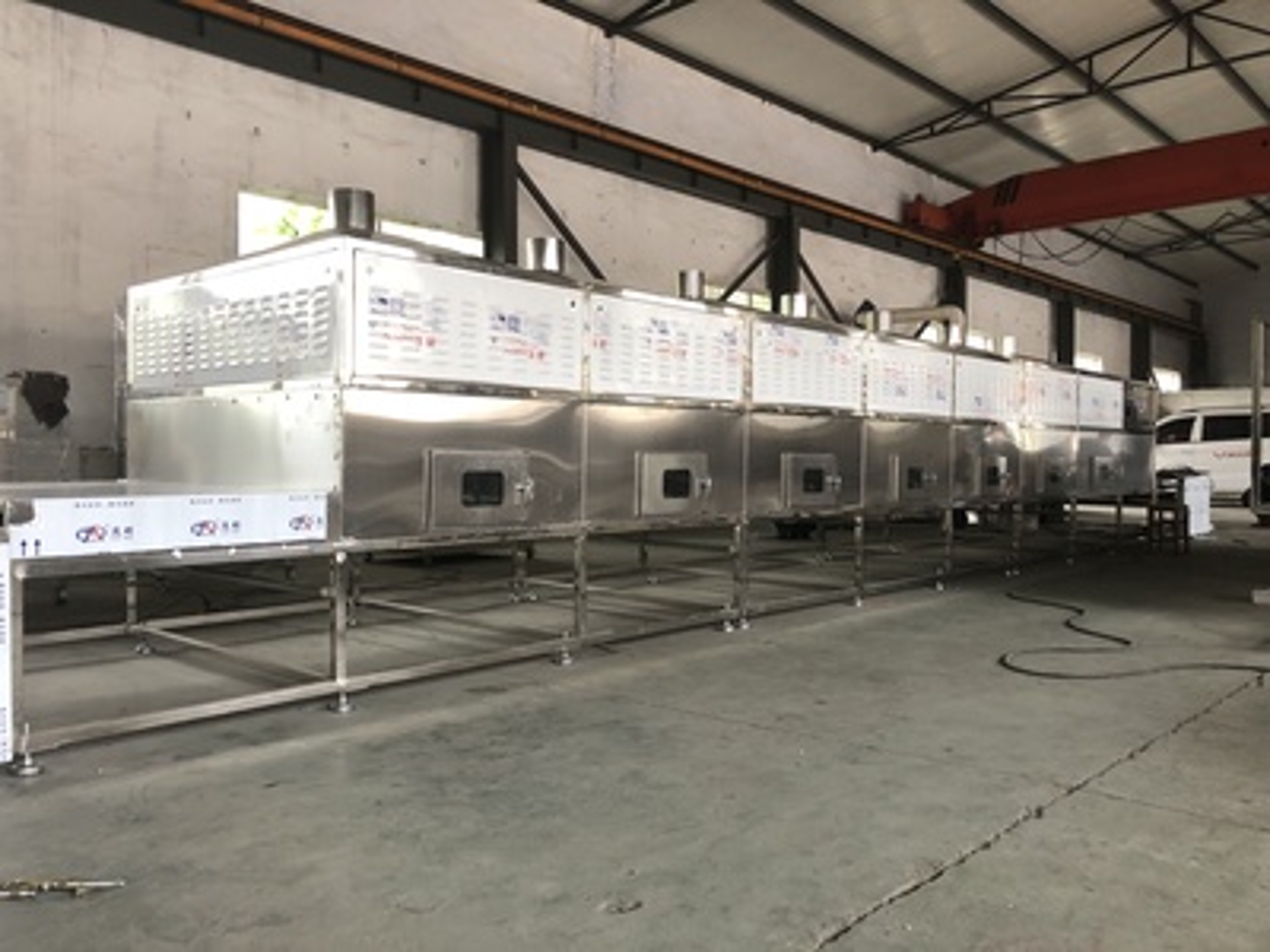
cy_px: 476
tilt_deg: +1.1
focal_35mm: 28
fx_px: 1027
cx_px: 635
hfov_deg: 63.4
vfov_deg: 49.7
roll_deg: -1.8
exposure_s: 1/30
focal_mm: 3.99
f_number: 1.8
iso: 40
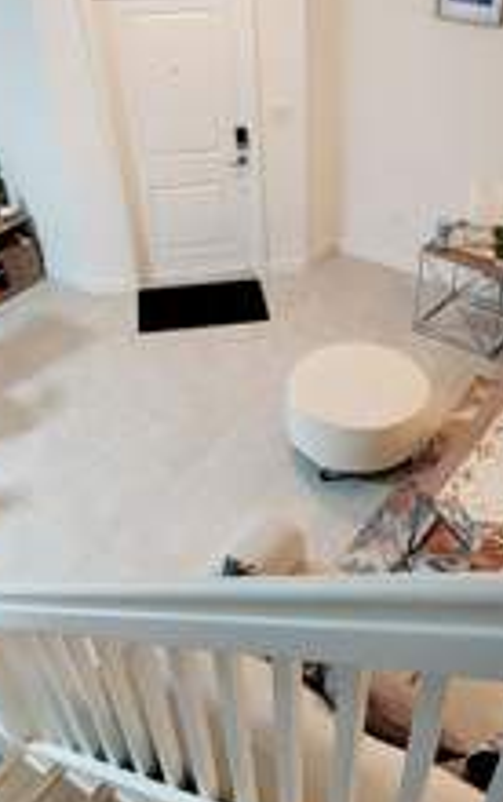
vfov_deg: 62.8
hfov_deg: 41.8
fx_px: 656
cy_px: 394
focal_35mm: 30
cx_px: 295
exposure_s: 1/60.2
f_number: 2.2
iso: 200
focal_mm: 1.74
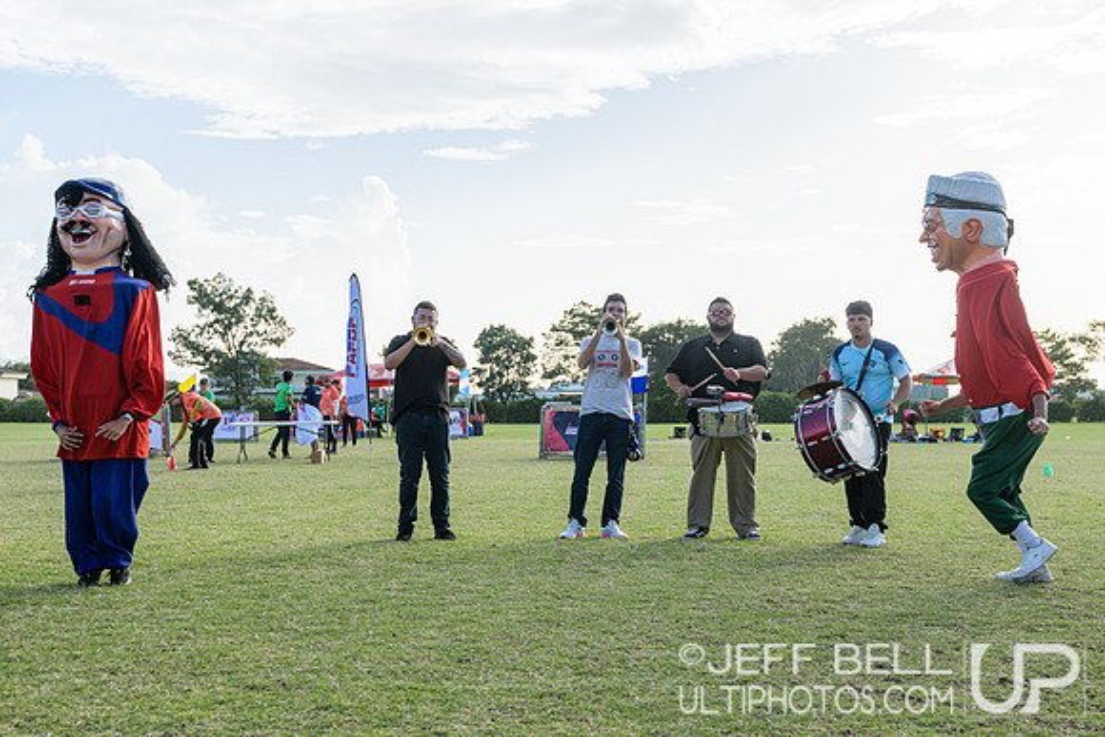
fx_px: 1307
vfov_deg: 31.5
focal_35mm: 43
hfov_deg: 45.8
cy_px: 397
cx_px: 590
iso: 90
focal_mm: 35
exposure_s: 1/500
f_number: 5.6
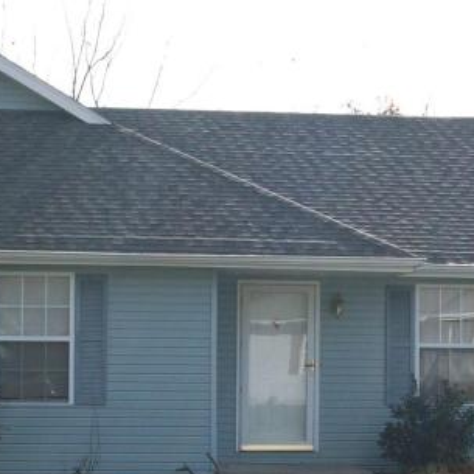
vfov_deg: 17.2
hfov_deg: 17.2
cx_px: 213
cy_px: 284
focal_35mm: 101
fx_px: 1565
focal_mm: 5.7
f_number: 5.5
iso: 64
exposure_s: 1/277
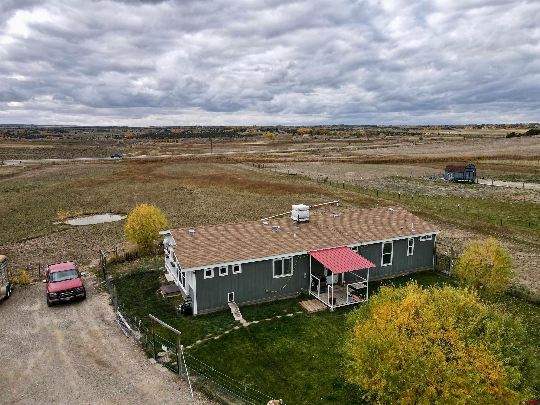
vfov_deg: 56.8
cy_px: 202
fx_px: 374
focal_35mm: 24
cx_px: 270
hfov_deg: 71.6
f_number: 2.8
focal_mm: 4.5
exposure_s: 1/500
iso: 100
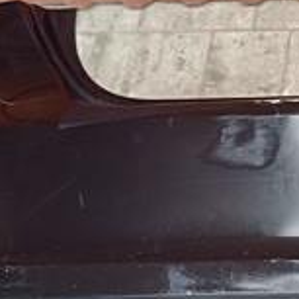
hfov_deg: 16.9
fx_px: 870
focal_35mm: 89
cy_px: 158
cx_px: 498
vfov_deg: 19.5
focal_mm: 5.59
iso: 77
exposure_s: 1/101
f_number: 1.88
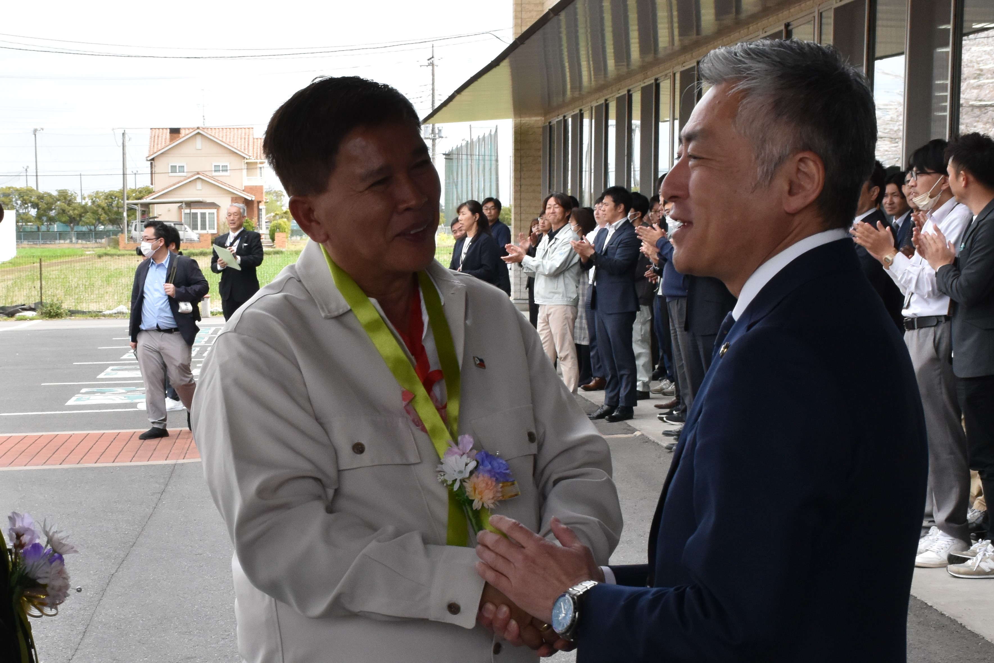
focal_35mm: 51
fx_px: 1408
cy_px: 332
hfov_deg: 38.9
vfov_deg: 26.5
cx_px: 497
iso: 1000
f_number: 11
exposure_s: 1/500
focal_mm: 34
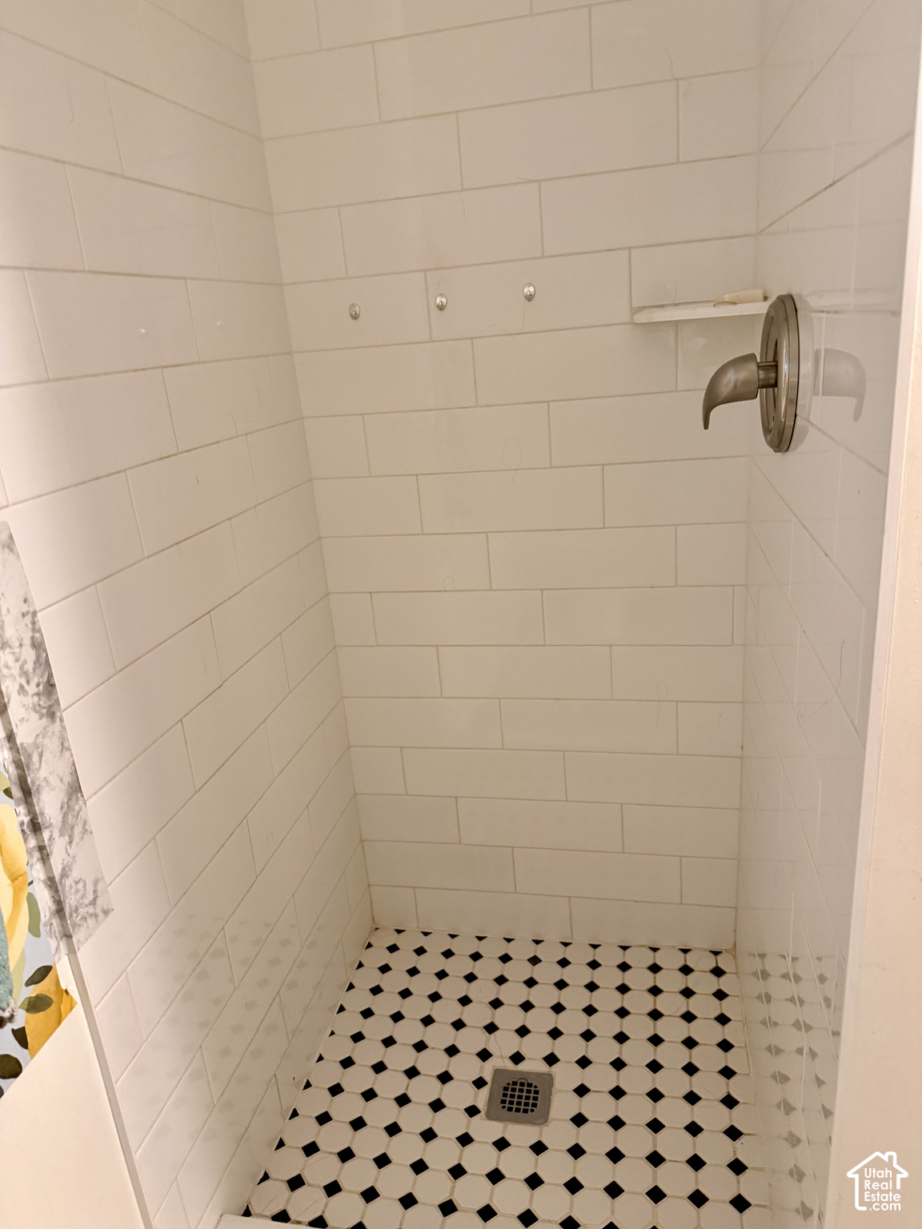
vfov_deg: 71.6
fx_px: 852
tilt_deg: -18.2
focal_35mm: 24
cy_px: 614
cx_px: 461
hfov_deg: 56.8
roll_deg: +5.6
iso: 400
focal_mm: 6.76
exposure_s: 1/60
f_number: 1.78
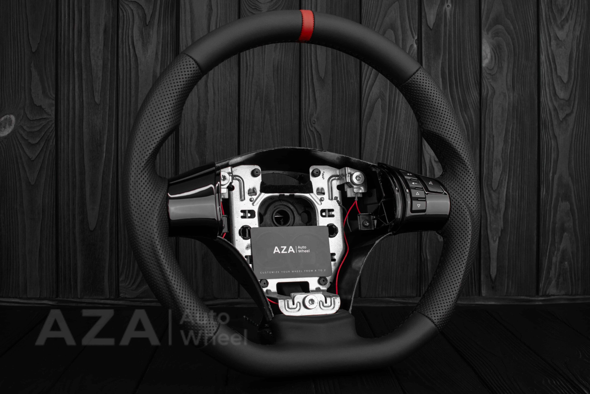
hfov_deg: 37.8
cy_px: 197
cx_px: 295
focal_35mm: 52
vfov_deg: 25.8
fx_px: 860
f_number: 6.3
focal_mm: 35
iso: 500
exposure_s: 1/125
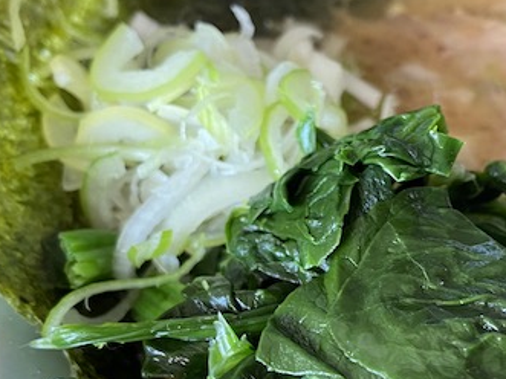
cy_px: 250
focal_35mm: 55
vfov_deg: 26.4
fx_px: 804
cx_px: 368
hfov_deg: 34.3
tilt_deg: -50.0
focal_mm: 4.25
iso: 125
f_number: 1.8
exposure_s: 1/50
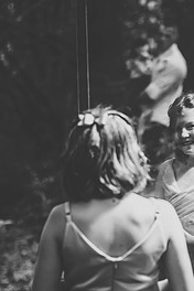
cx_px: 152
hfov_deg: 8.7
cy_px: 186
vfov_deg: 13.1
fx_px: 1269
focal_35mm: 157
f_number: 2.8
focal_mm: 92
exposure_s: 1/640
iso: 640
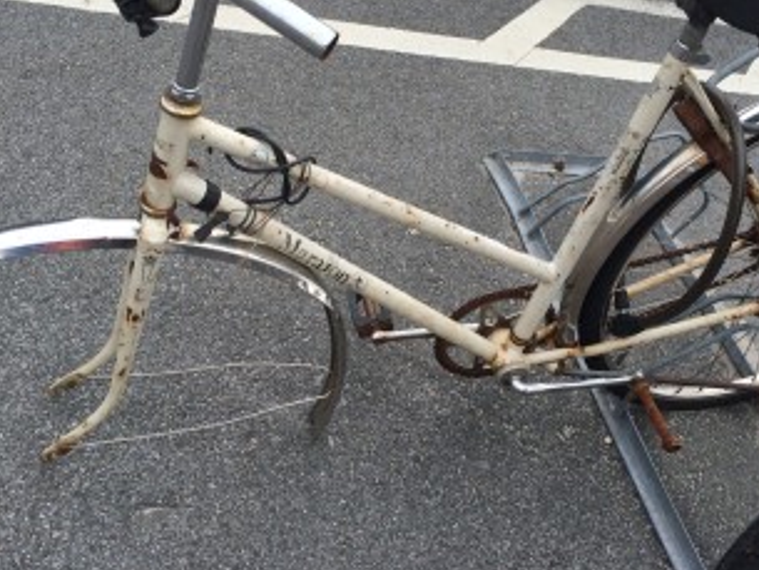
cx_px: 428
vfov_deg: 32.5
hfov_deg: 42.8
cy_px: 177
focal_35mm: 44
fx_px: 965
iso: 32
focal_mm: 4.12
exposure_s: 1/1080
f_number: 2.2
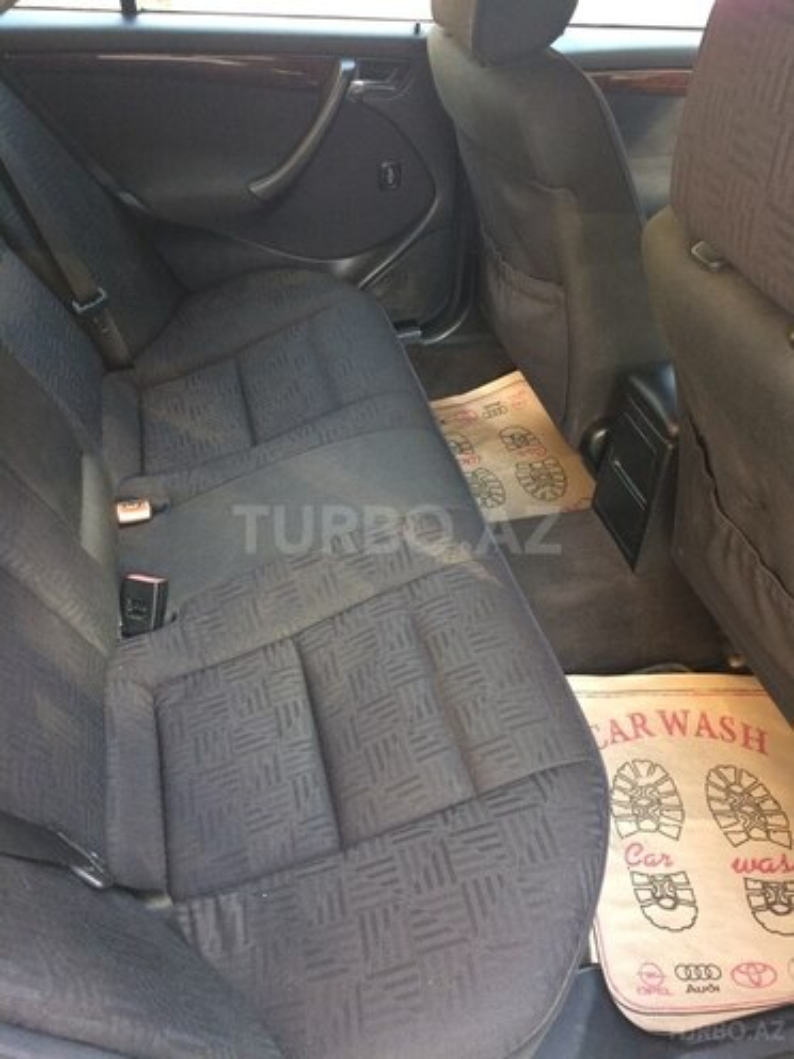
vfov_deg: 61.7
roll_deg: +0.7
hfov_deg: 48.2
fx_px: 887
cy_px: 530
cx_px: 397
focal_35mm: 29
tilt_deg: -41.0
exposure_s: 1/33
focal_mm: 4.15
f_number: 2.2
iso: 64
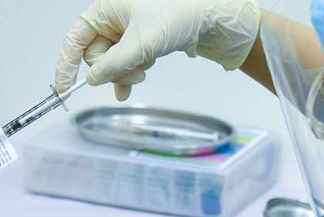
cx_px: 90
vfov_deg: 6.5
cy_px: 99
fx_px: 1918
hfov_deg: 9.6
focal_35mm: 213
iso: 800
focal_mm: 44
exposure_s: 1/100
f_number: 4.5
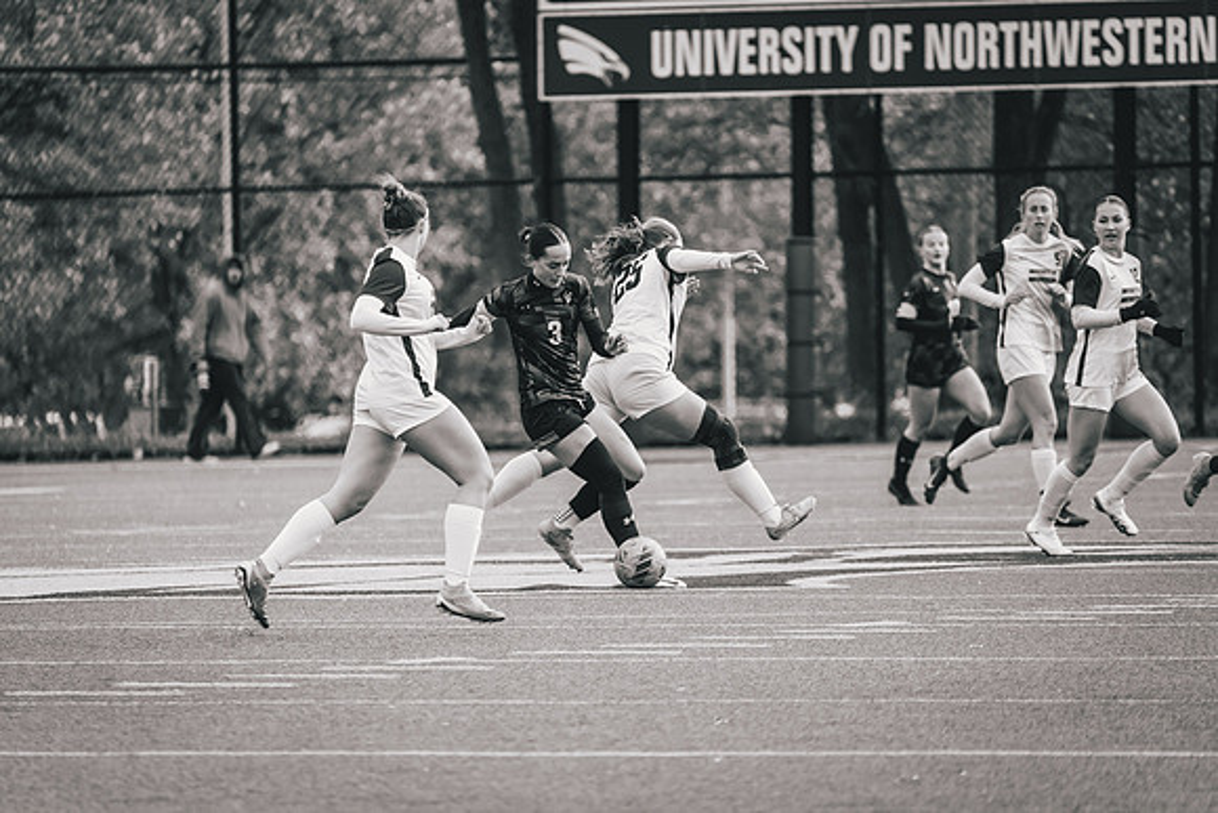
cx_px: 609
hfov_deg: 4.8
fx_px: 14443
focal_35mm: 427
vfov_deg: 3.2
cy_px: 406
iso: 800
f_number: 6.3
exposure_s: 1/800
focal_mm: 400
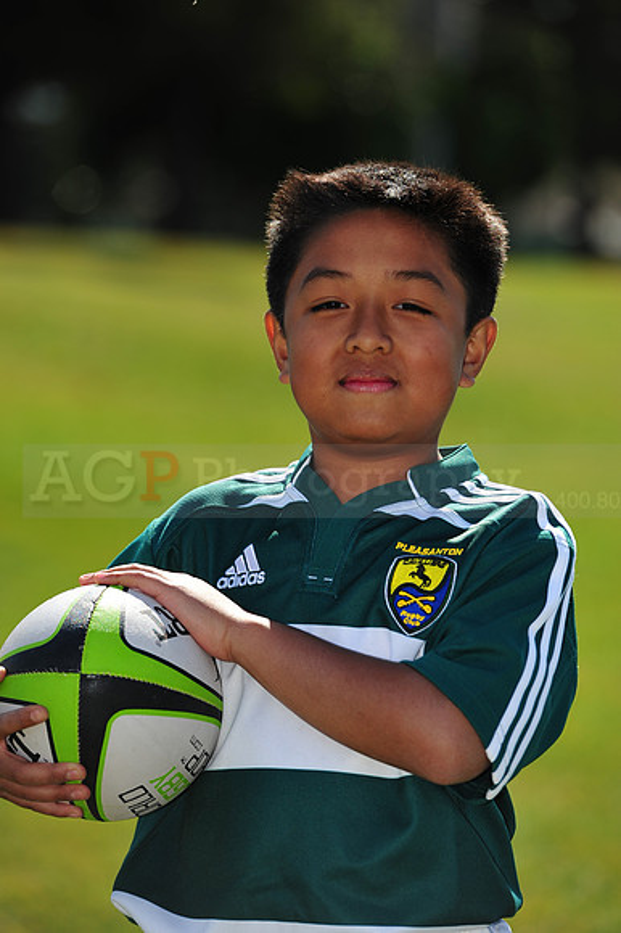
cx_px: 310
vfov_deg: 10.3
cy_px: 466
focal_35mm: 200
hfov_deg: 6.9
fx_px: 5181
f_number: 4.5
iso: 200
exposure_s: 1/1000
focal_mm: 200
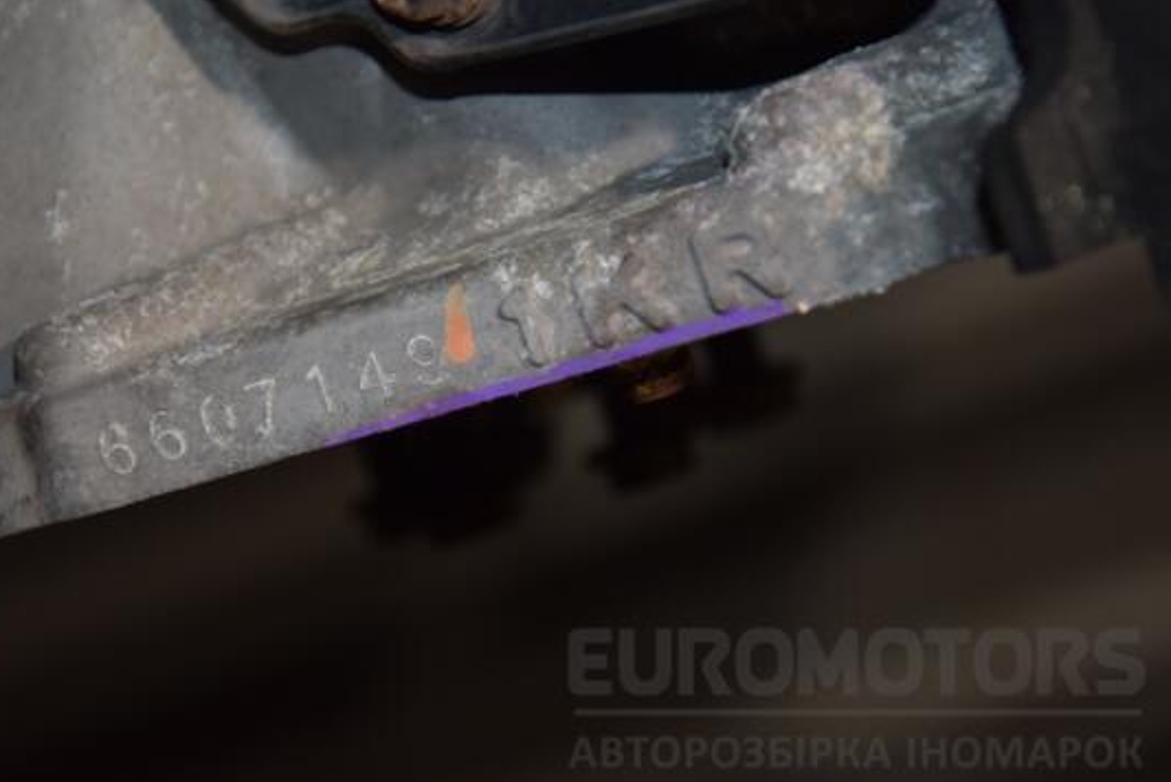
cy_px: 369
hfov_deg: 15.2
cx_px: 527
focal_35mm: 135
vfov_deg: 10.2
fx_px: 4393
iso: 800
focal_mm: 80
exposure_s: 1/60
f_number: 5.3
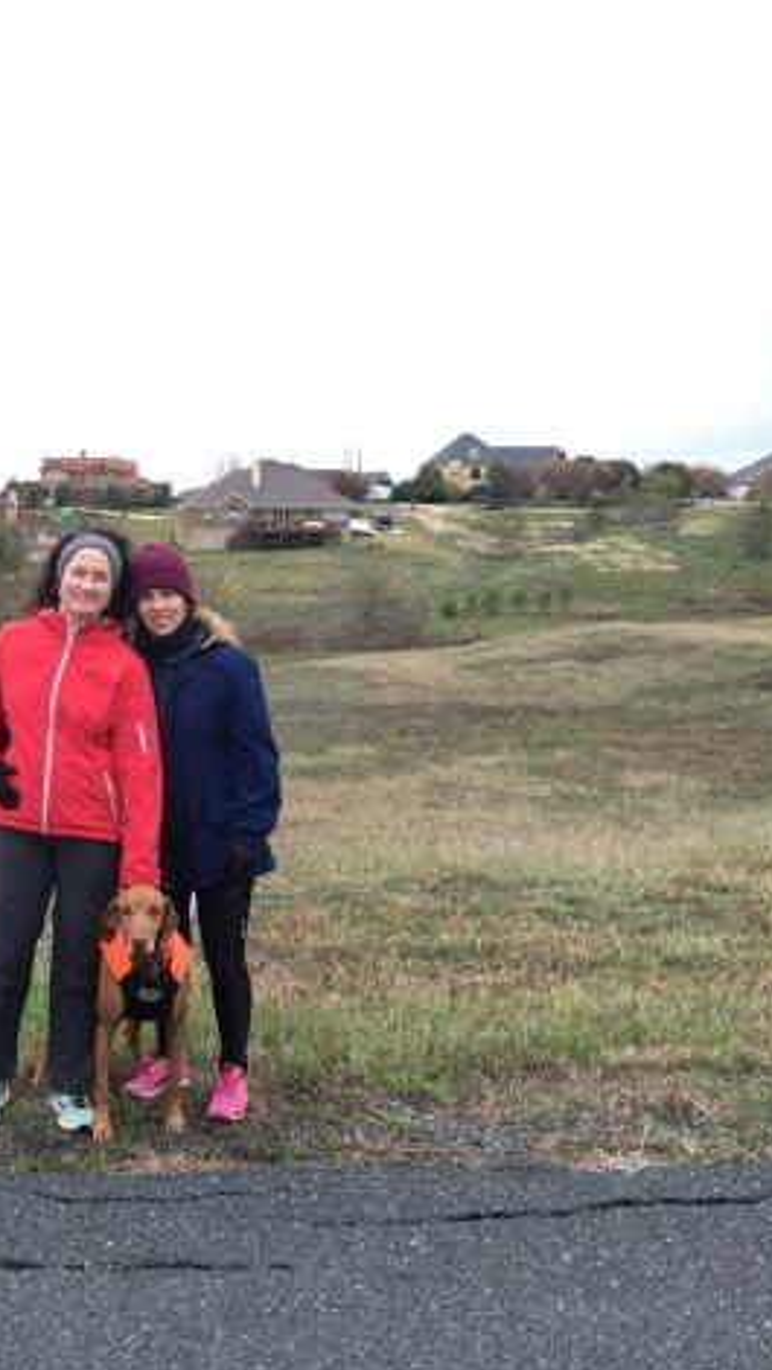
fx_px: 1562
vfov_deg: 47.3
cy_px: 682
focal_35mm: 43
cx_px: 15
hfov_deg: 26.4
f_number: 2.2
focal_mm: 4.15
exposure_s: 1/120
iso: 32
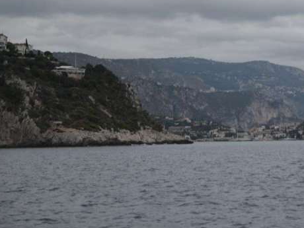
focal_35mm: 117
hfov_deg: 16.7
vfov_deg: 12.7
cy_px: 104
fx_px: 1028
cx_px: 259
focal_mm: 70
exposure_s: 1/80
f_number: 2.8
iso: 450
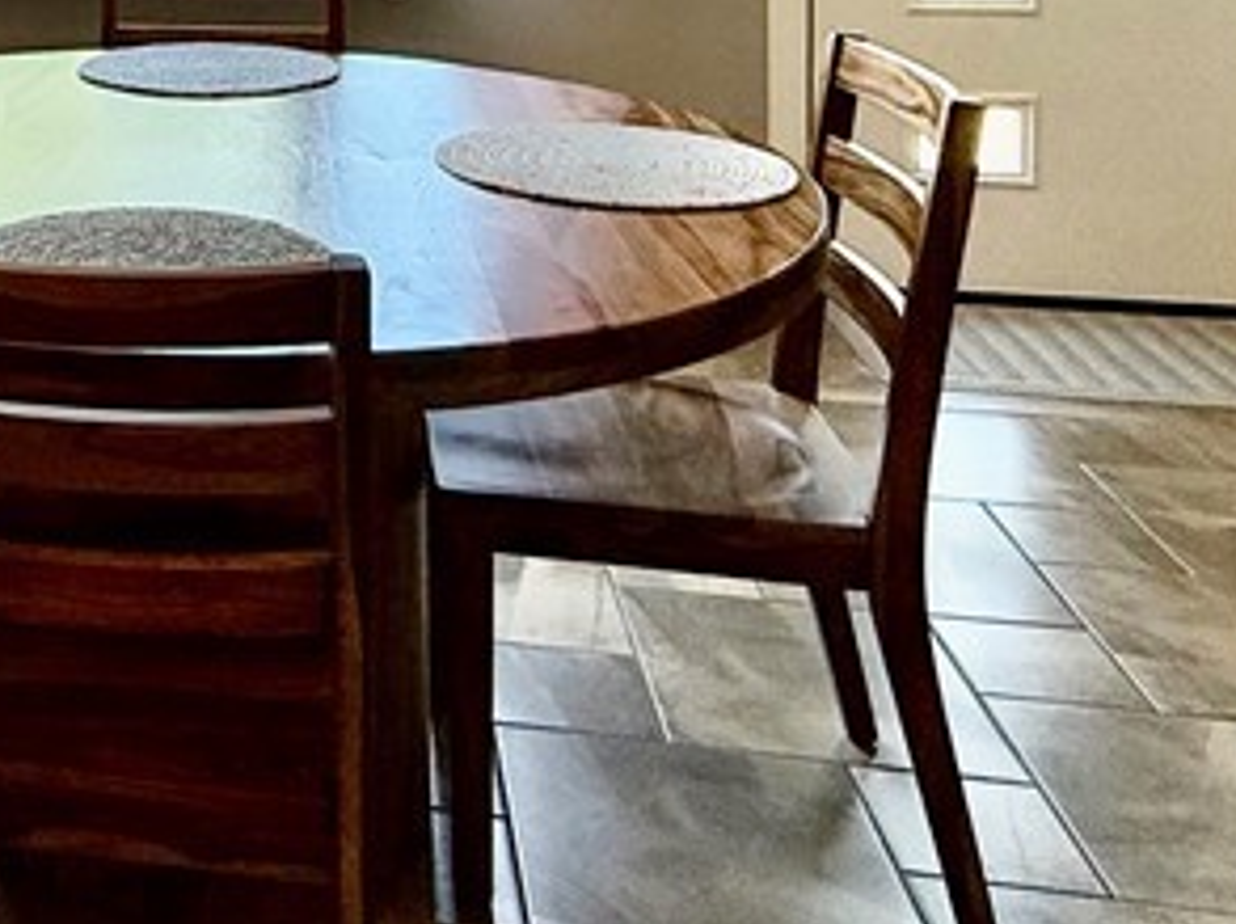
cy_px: -177
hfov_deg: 33.8
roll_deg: +1.2
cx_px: -127
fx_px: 1747
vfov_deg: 26.4
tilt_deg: -3.2
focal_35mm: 49
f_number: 2.2
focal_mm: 2.22
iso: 100
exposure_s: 1/120
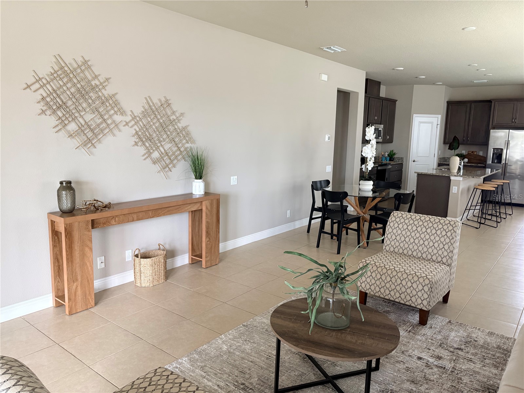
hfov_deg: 67.3
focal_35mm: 26
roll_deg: -0.1
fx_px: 394
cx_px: 262
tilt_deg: -8.3
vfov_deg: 53.1
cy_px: 196
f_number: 1.6
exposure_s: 1/60
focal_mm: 5.96
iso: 200
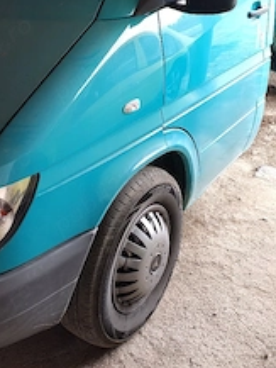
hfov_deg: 31.5
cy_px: 80
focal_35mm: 46
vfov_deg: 39.8
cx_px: 142
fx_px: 489
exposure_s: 1/120
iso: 105
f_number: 1.4
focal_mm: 5.89
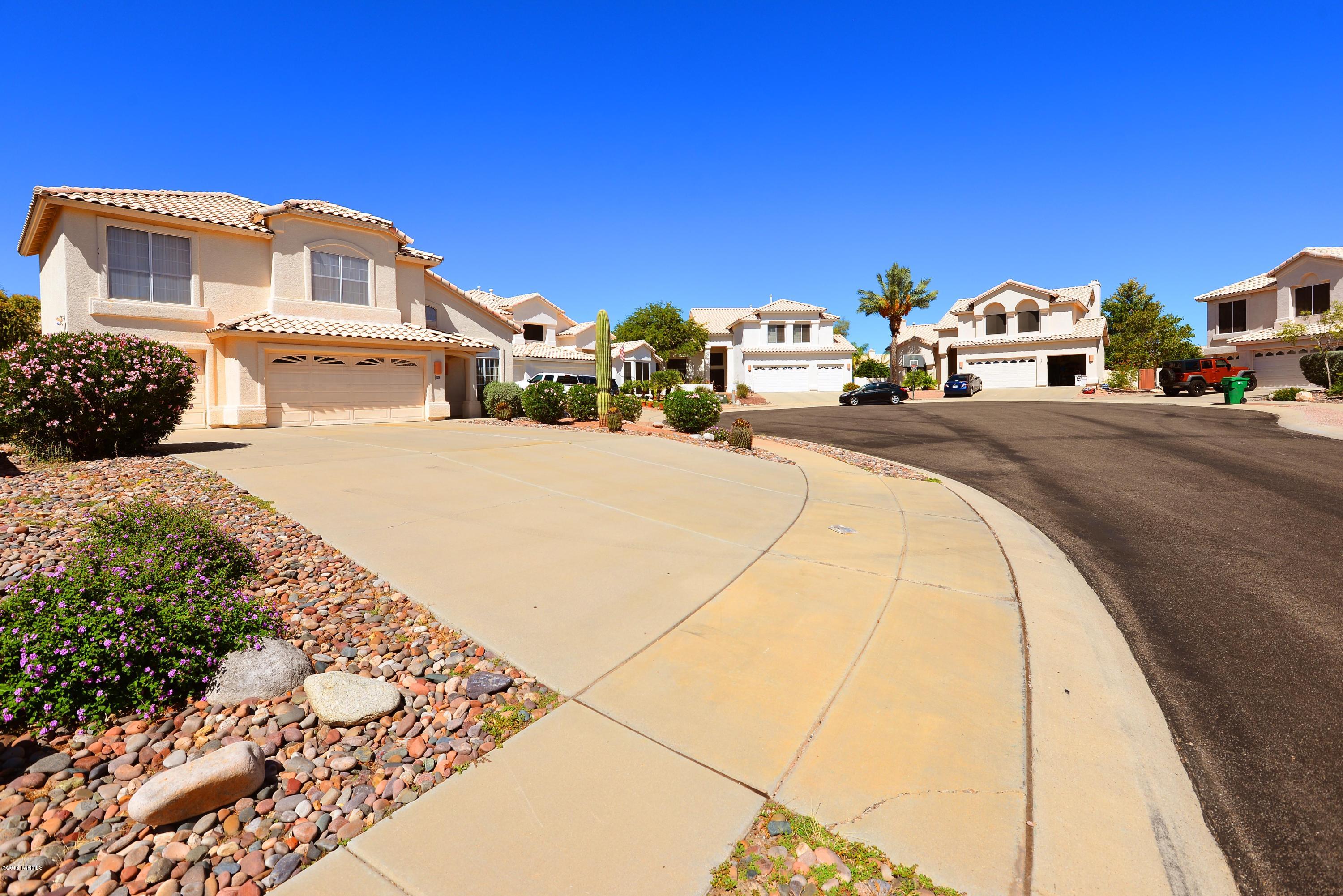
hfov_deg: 96.7
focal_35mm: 16
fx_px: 597
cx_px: 672
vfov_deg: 73.8
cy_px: 448
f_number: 8
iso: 100
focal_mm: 16
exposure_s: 1/400
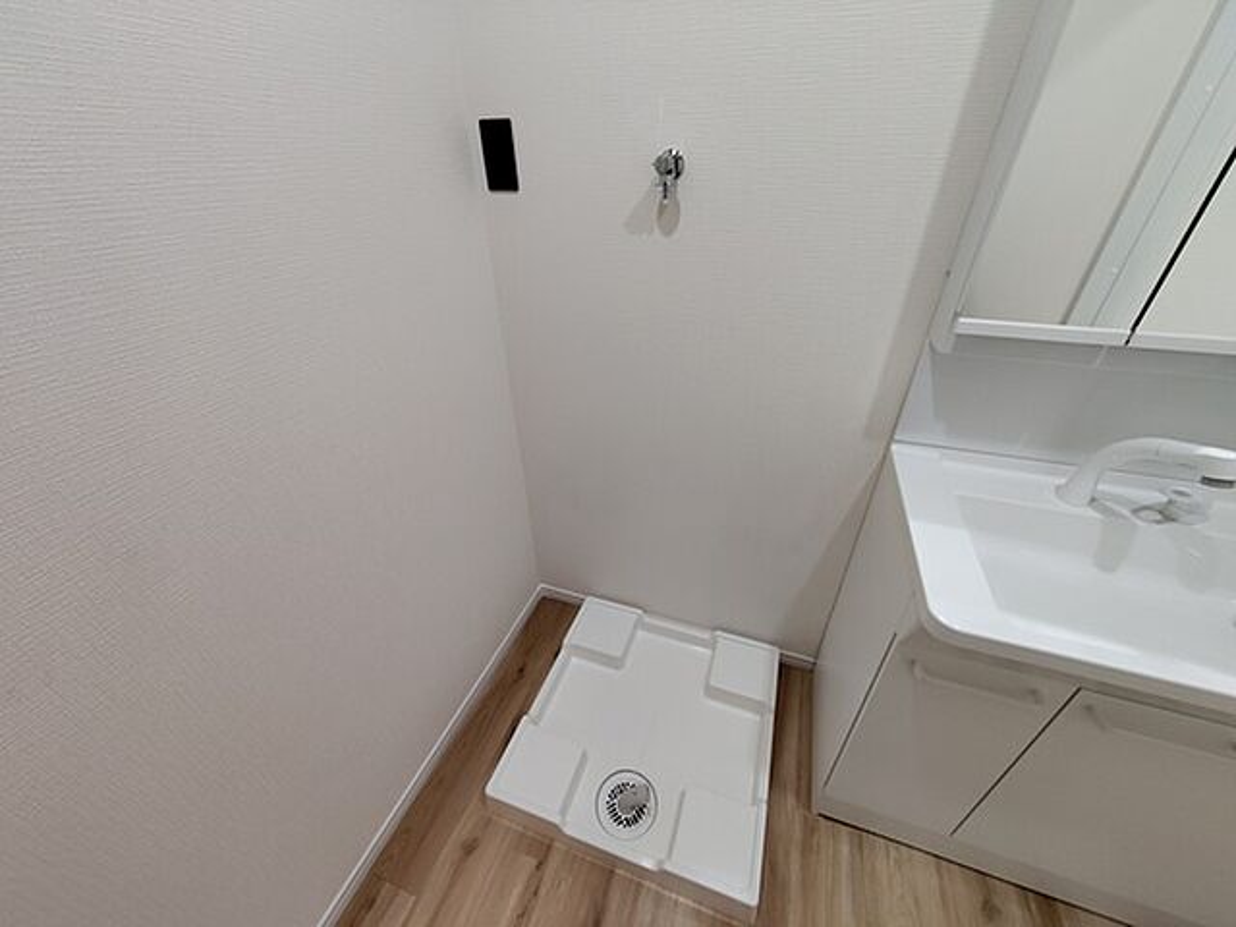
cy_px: 464
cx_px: 618
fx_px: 464
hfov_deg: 106.2
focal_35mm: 13
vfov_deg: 89.9
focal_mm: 2.16
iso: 750
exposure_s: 1/60
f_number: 2.2
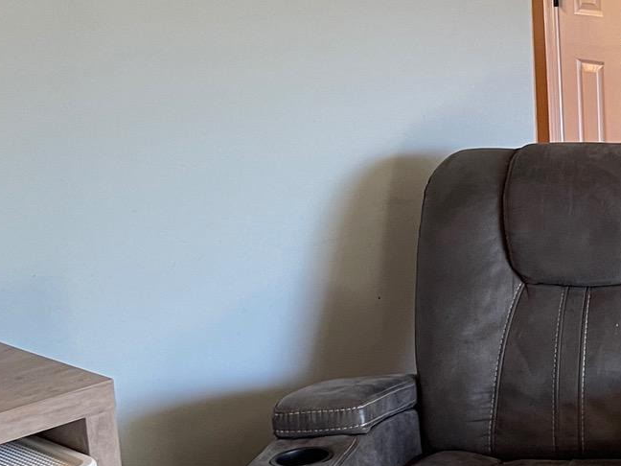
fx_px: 1417
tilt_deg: -15.0
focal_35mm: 79
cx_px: 881
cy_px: 215
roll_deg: -0.3
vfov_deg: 18.7
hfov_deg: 21.5
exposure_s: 1/60
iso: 160
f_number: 1.6
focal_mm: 5.1
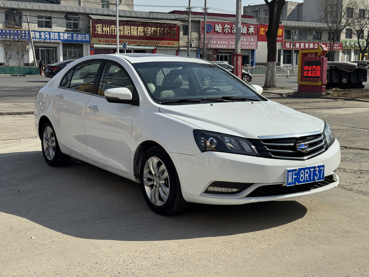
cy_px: 138
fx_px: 512
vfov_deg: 30.3
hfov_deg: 39.7
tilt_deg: -8.0
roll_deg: -0.3
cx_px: 184
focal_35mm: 48
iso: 80
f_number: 1.78
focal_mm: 6.76
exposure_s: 1/5848
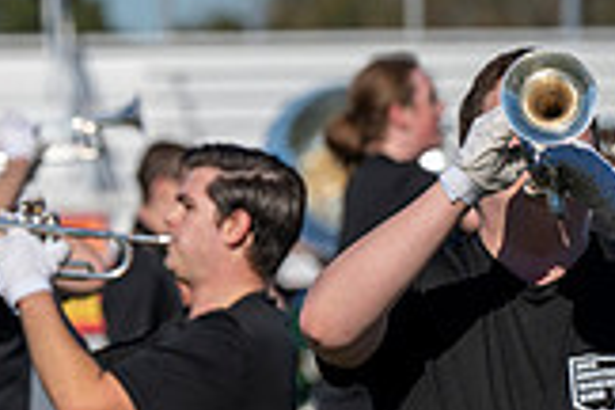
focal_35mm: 715
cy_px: 355
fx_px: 12214
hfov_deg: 2.9
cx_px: -376
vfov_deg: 1.9
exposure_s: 1/2000
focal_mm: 200
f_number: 5
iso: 200
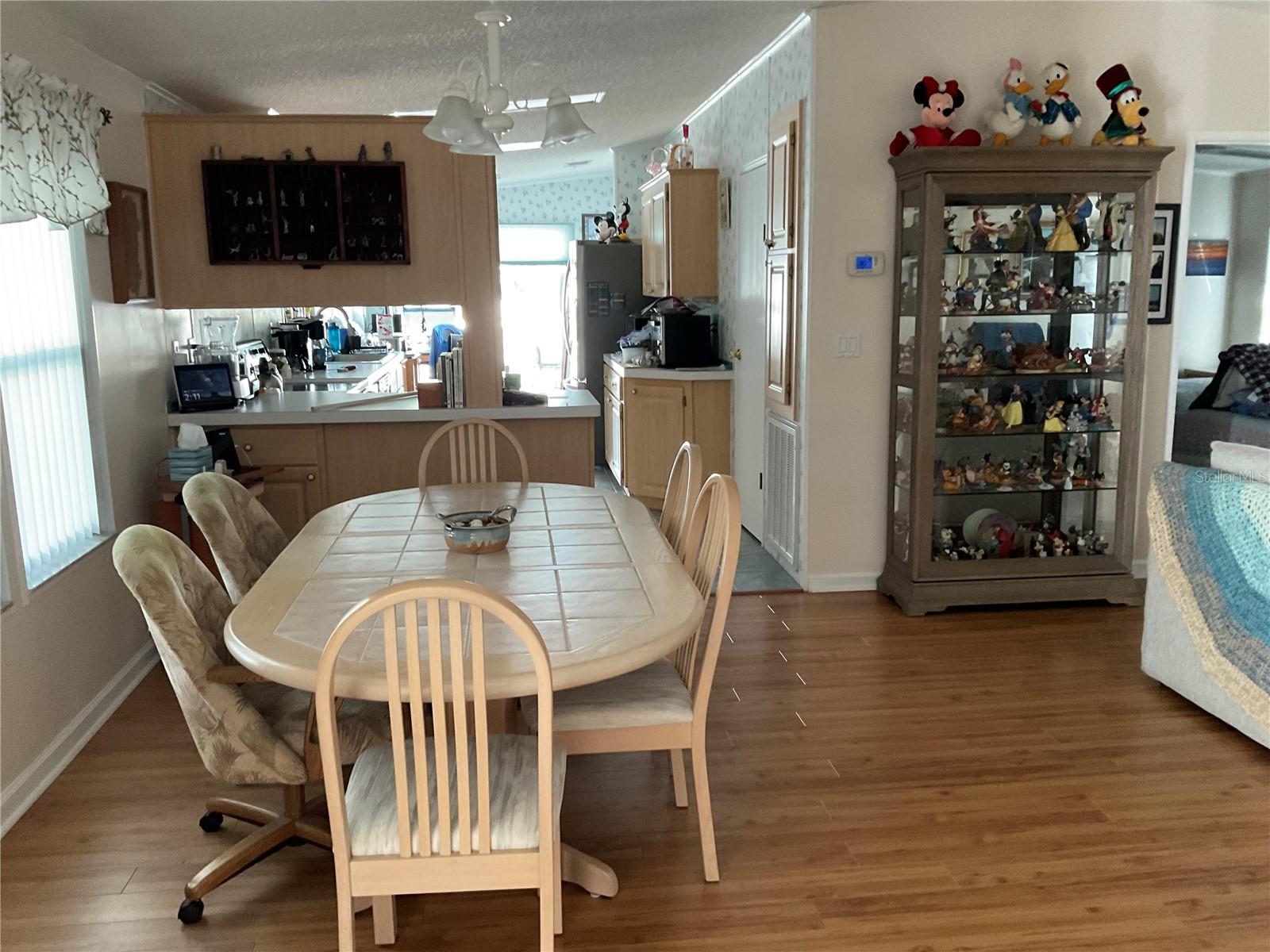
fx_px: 1064
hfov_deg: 61.7
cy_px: 476
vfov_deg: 48.2
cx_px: 635
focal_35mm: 29
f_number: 1.8
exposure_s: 1/51
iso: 320
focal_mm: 3
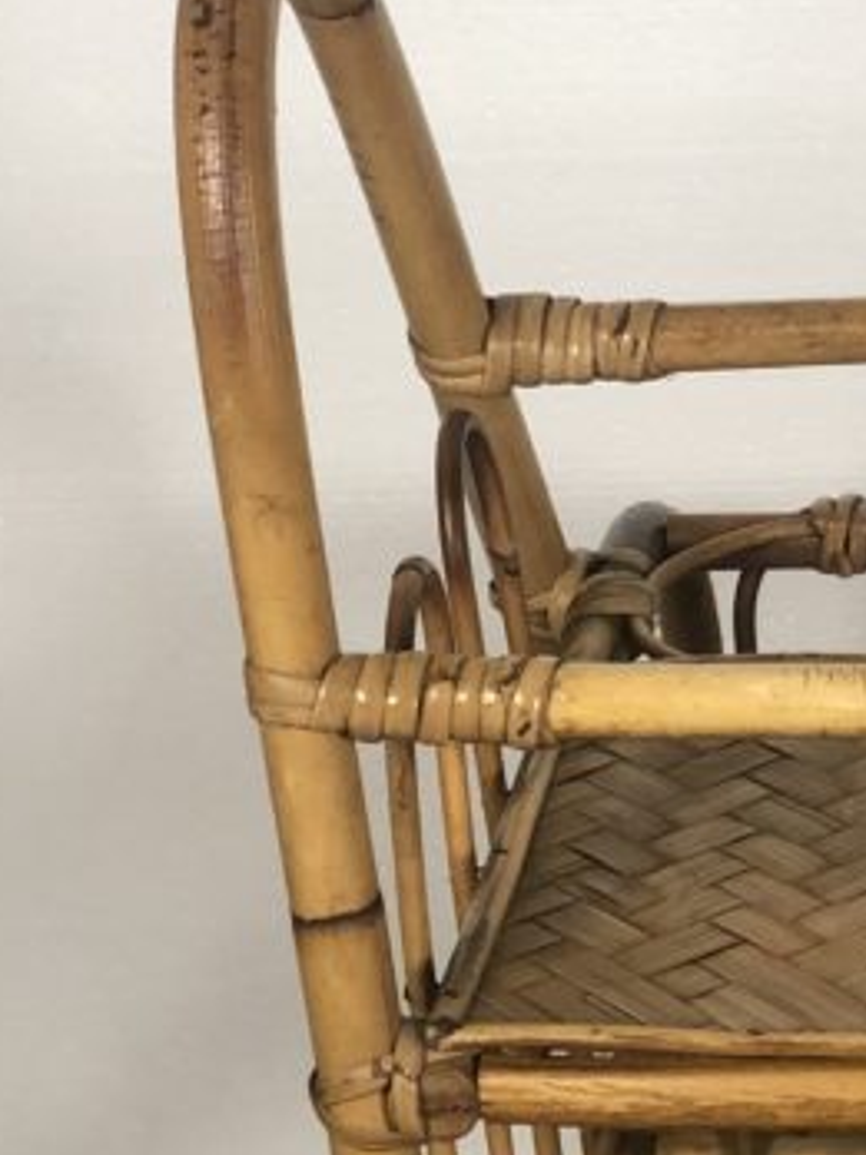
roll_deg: +1.3
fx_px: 5104
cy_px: 1211
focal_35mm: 153
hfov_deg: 9.5
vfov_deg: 12.7
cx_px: 1251
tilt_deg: -28.7
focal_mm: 6
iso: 80
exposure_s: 1/33
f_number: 2.4
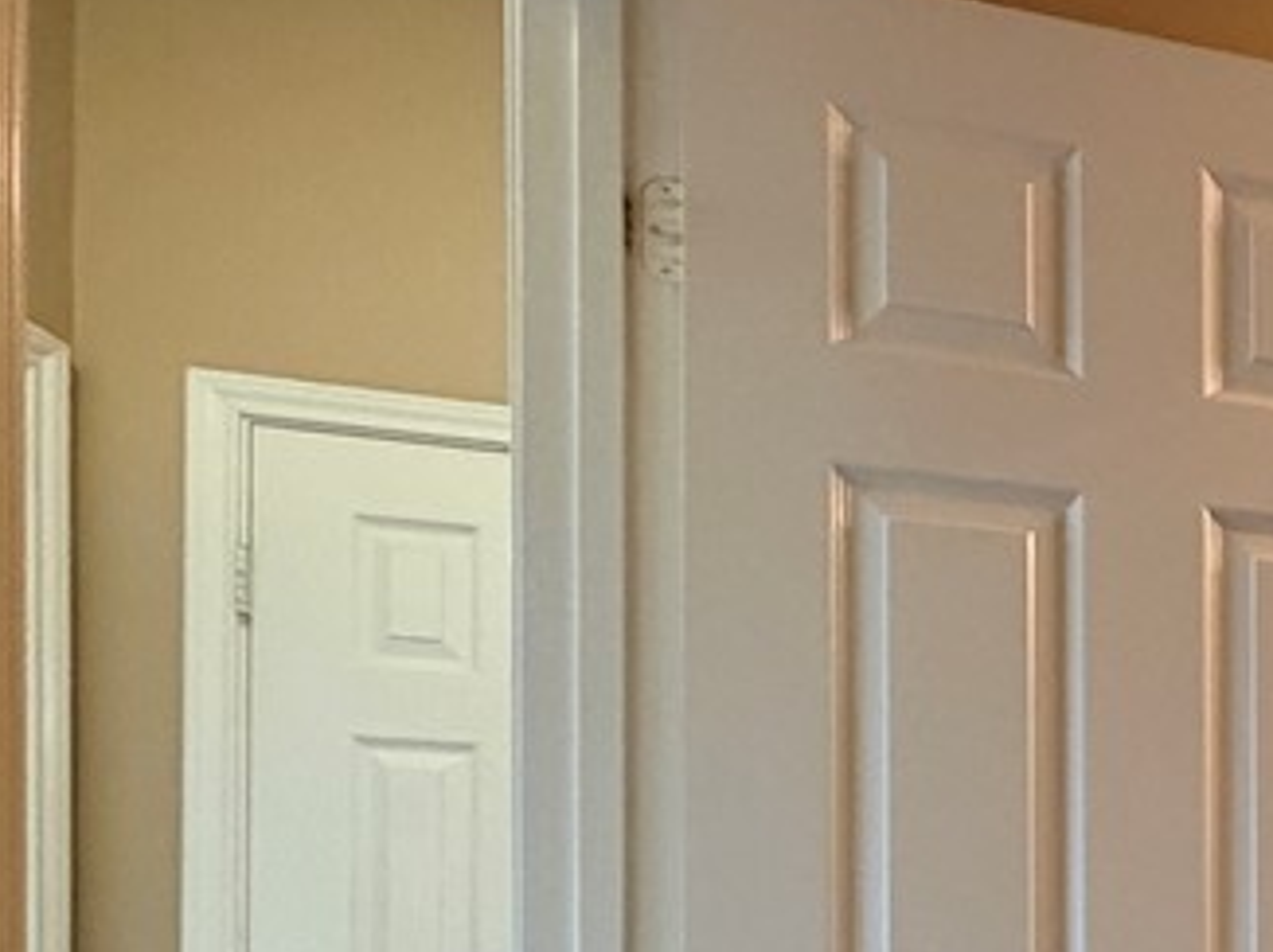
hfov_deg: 27.8
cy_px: 1151
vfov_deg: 28.4
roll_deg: +0.0
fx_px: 1617
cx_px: 1941
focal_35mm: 44
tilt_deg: +0.1
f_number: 2.2
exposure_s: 1/60
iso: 400
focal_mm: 2.22
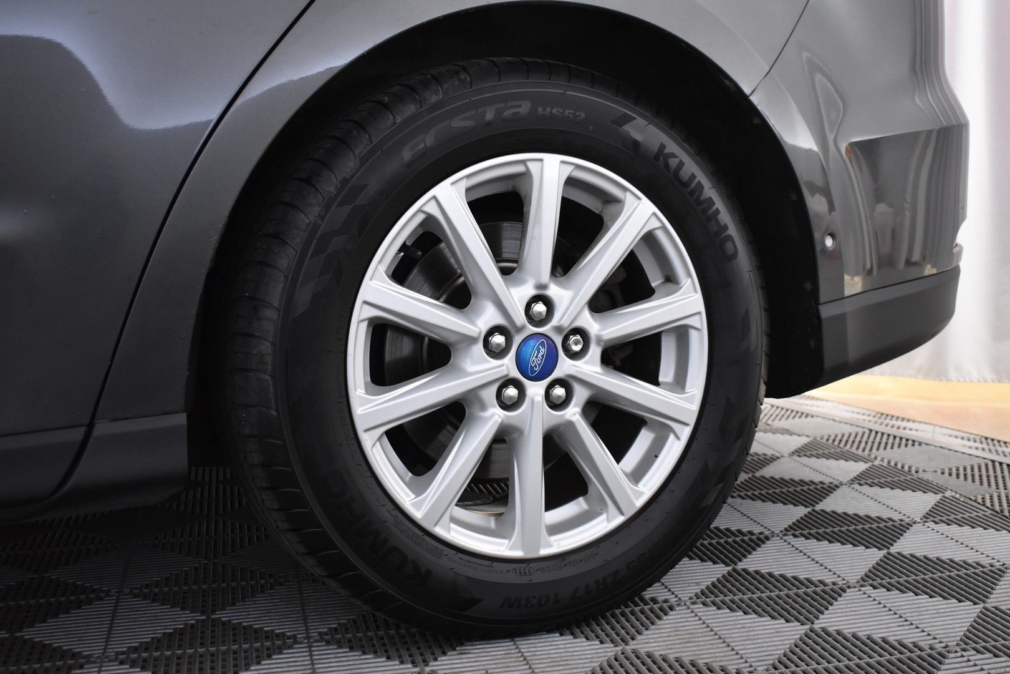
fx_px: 1220
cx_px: 505
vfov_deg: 30.8
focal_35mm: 44
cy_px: 337
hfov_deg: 45.0
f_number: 4.2
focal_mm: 29
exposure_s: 1/50
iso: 1800
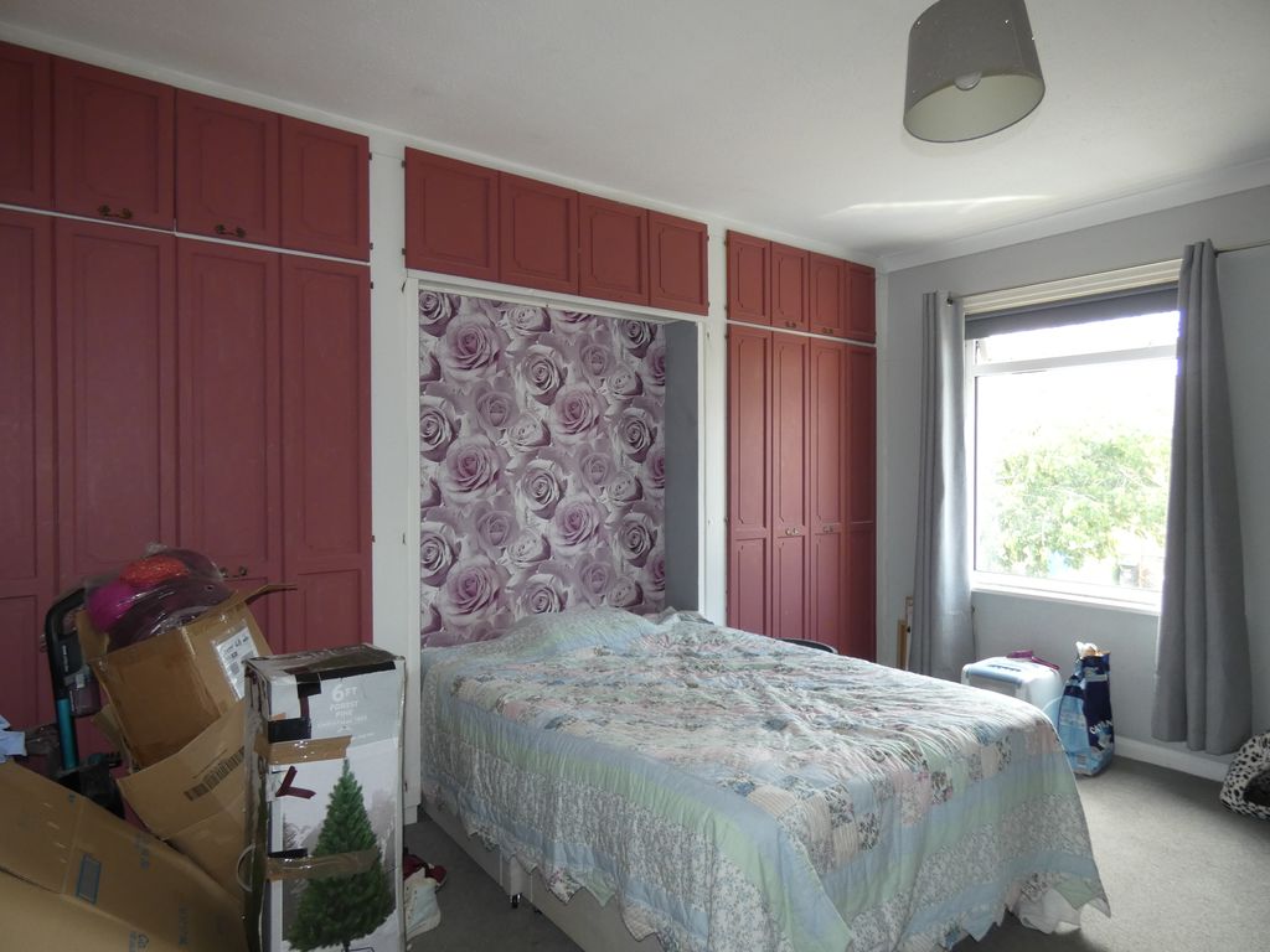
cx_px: 635
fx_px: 734
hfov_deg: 81.7
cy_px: 476
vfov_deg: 66.0
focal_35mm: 20
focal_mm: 3.6
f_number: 2.8
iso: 160
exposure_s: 1/60
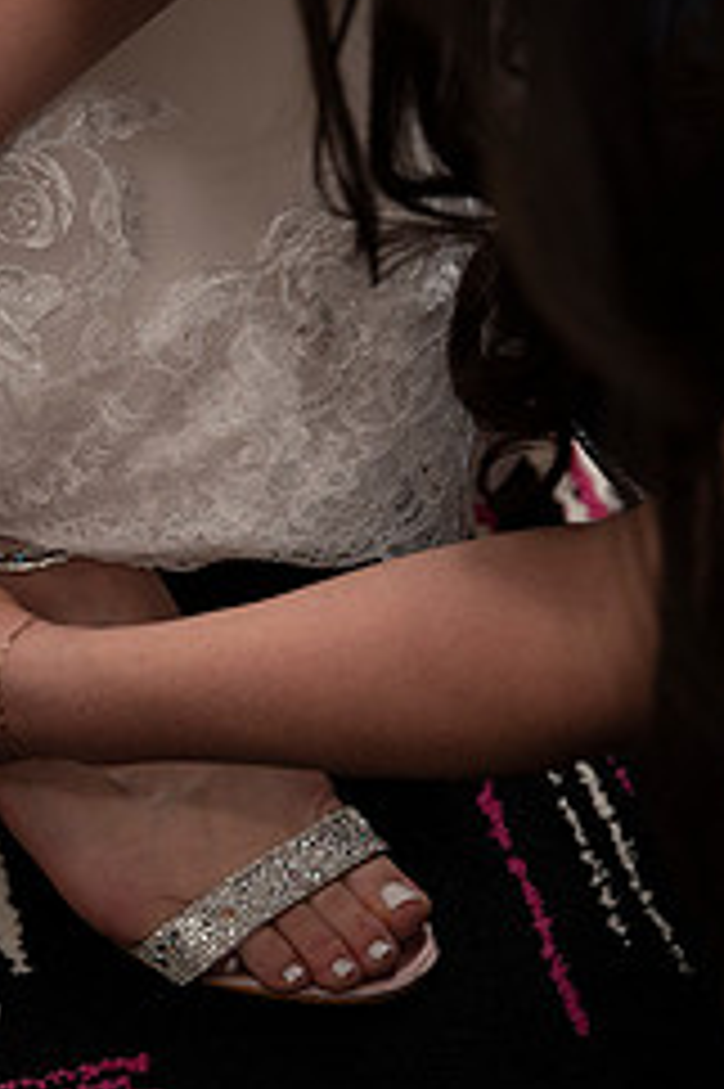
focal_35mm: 132
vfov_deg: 15.5
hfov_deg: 10.3
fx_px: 3987
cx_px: 148
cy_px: 652
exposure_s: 1/1600
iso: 1600
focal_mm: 55
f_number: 2.8
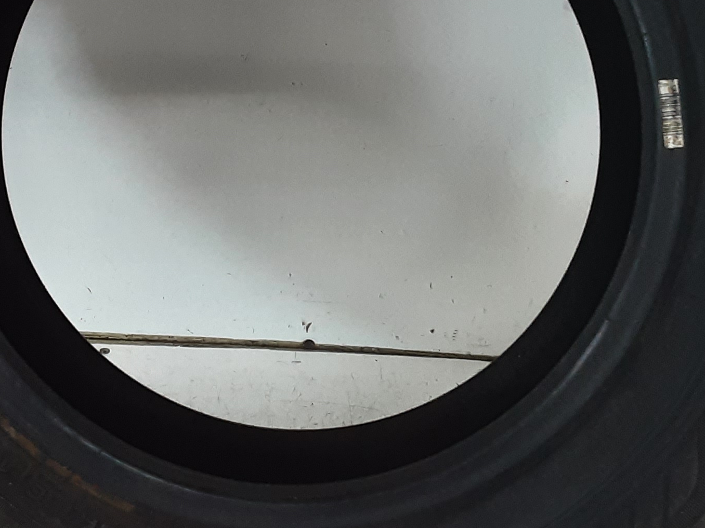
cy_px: 130
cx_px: 255
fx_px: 1324
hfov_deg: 29.7
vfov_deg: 22.4
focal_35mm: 65
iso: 160
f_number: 1.9
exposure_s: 1/50
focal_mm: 2.91
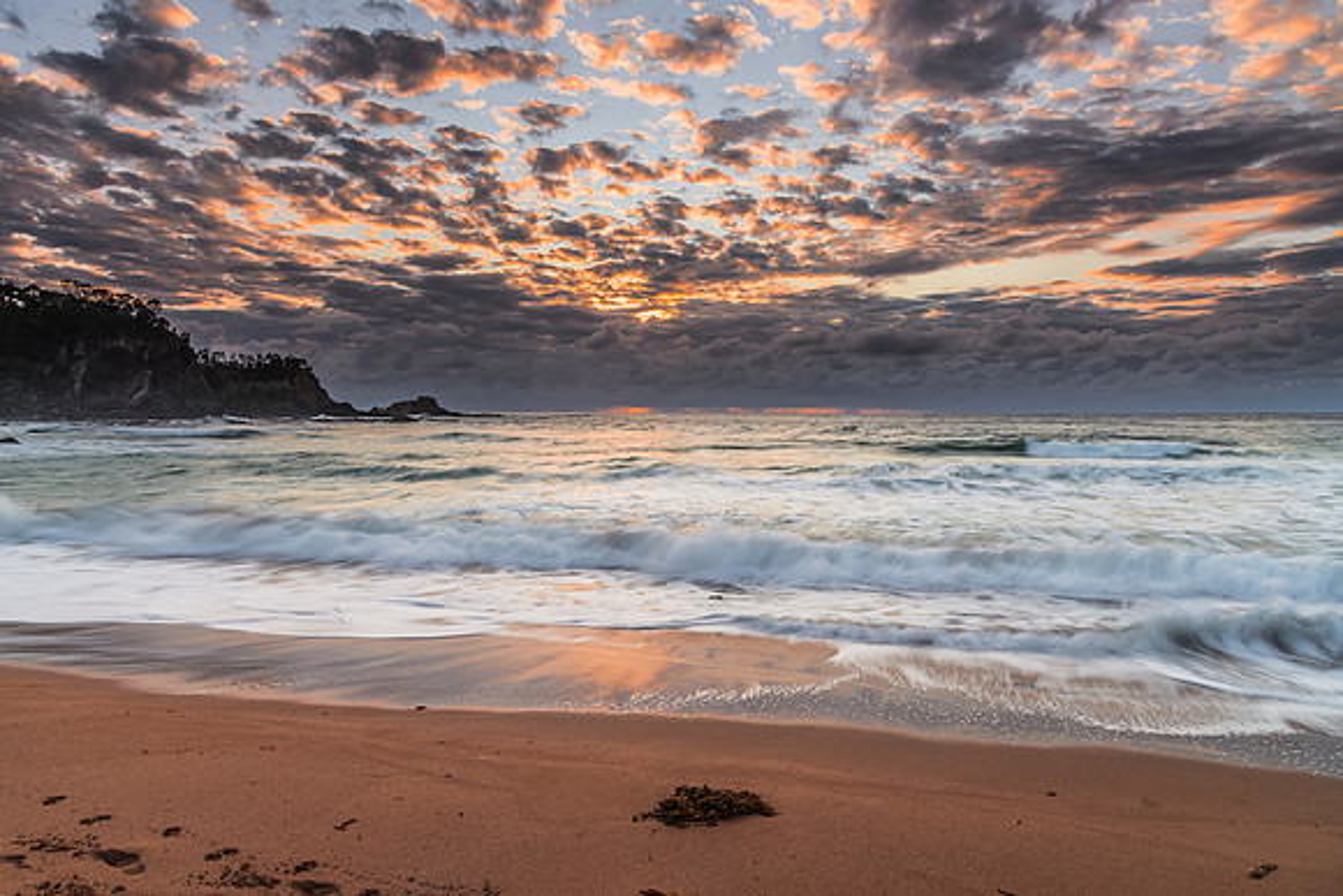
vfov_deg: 53.0
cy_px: 448
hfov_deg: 73.5
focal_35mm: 24
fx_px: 899
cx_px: 672
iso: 100
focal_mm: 24
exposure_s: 1/2
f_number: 9
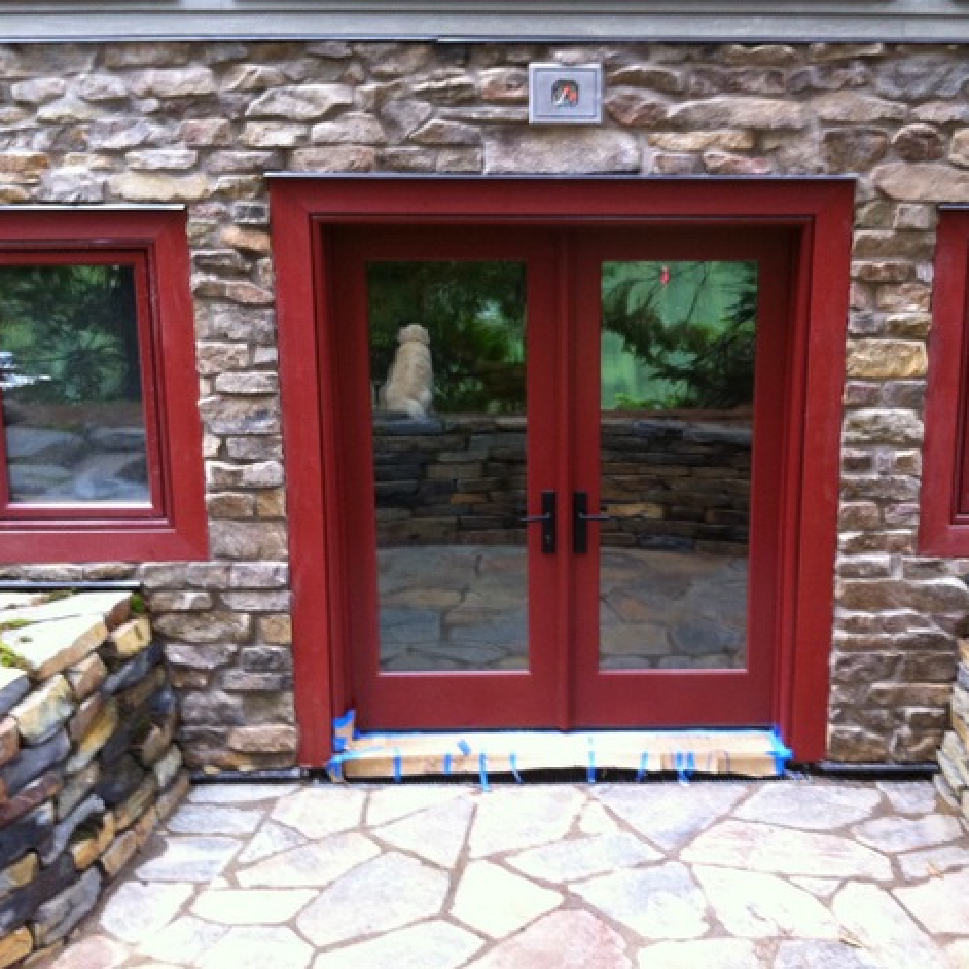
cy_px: 486
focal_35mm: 42
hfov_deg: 39.9
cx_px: 582
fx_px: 1330
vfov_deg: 40.0
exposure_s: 1/17
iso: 160
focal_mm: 3.85
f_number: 2.8
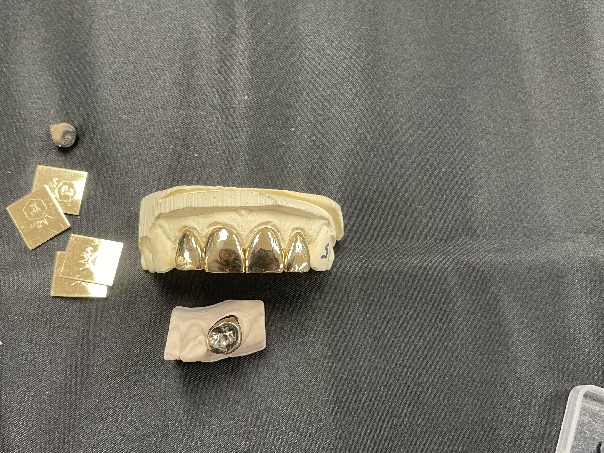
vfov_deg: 45.4
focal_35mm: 31
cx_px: 253
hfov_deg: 58.0
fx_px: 541
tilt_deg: -80.5
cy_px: 234
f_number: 1.6
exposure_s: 1/60
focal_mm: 4.2
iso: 125
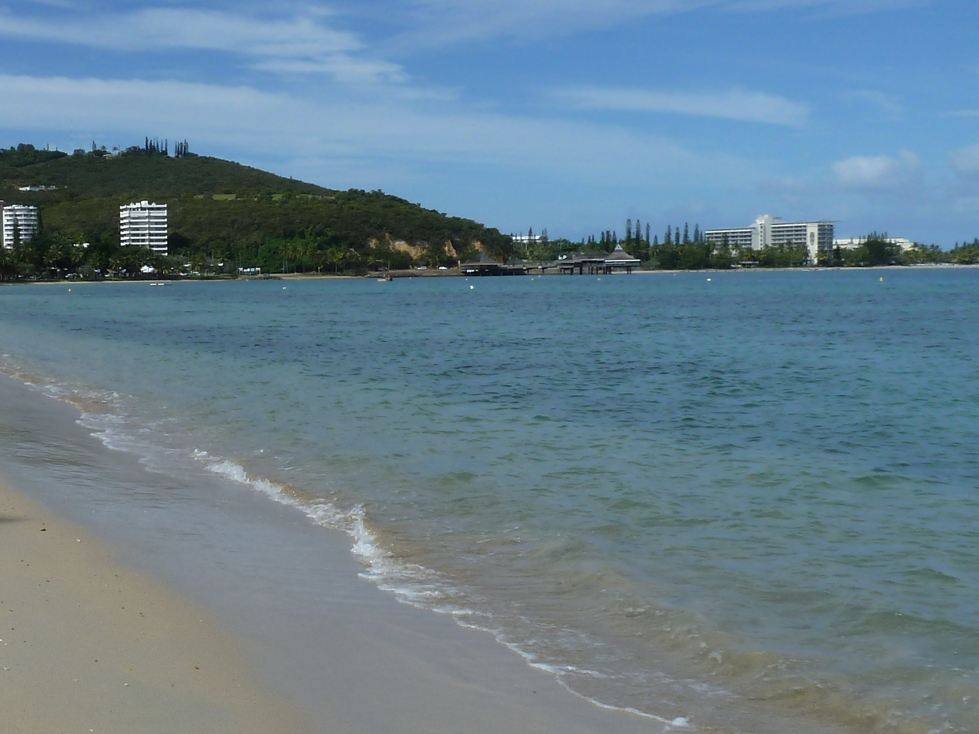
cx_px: 192
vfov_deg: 28.6
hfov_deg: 36.2
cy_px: 373
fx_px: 1442
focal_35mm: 51
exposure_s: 1/640
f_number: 5.6
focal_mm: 4.1
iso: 80
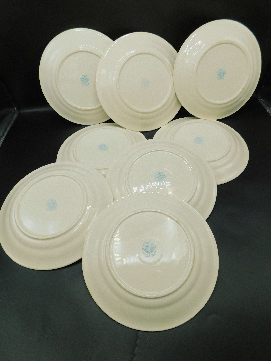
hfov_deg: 58.9
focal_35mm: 23
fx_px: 240
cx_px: 136
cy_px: 180
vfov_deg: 73.9
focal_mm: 4
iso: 125
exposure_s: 1/320
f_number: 3
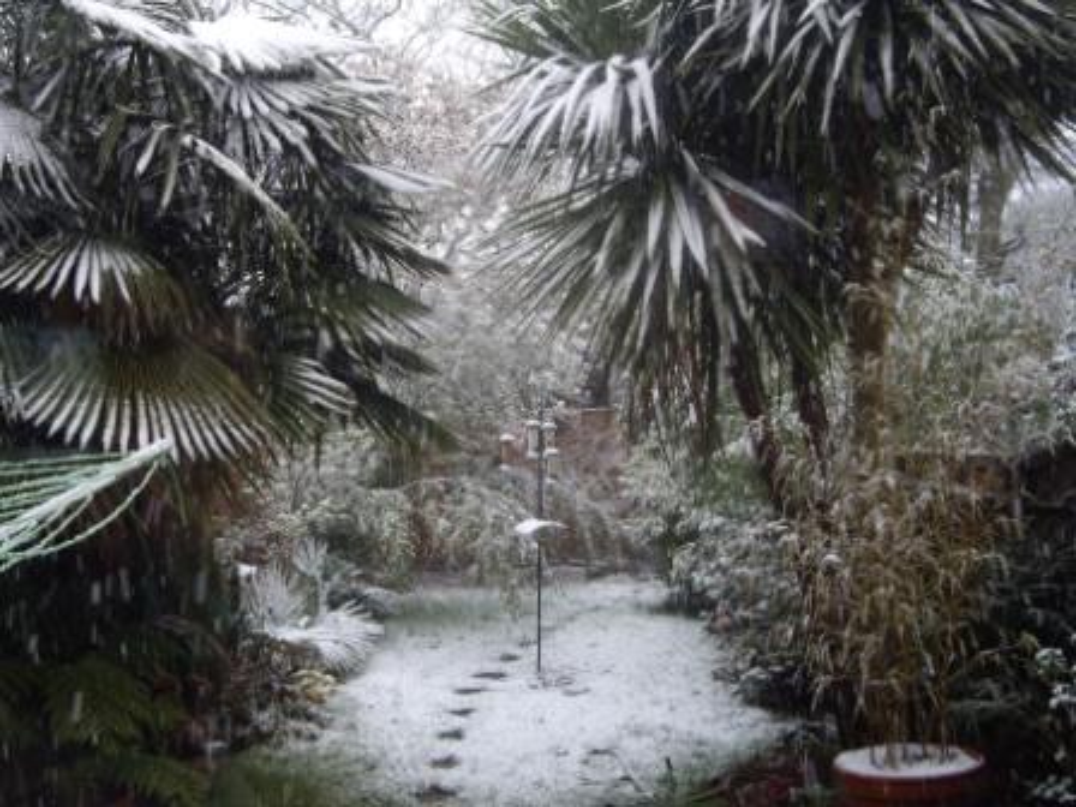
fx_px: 1430
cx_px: 538
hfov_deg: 41.2
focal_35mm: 46
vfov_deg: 31.5
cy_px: 404
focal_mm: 9.6
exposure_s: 1/60
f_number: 3.1
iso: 100
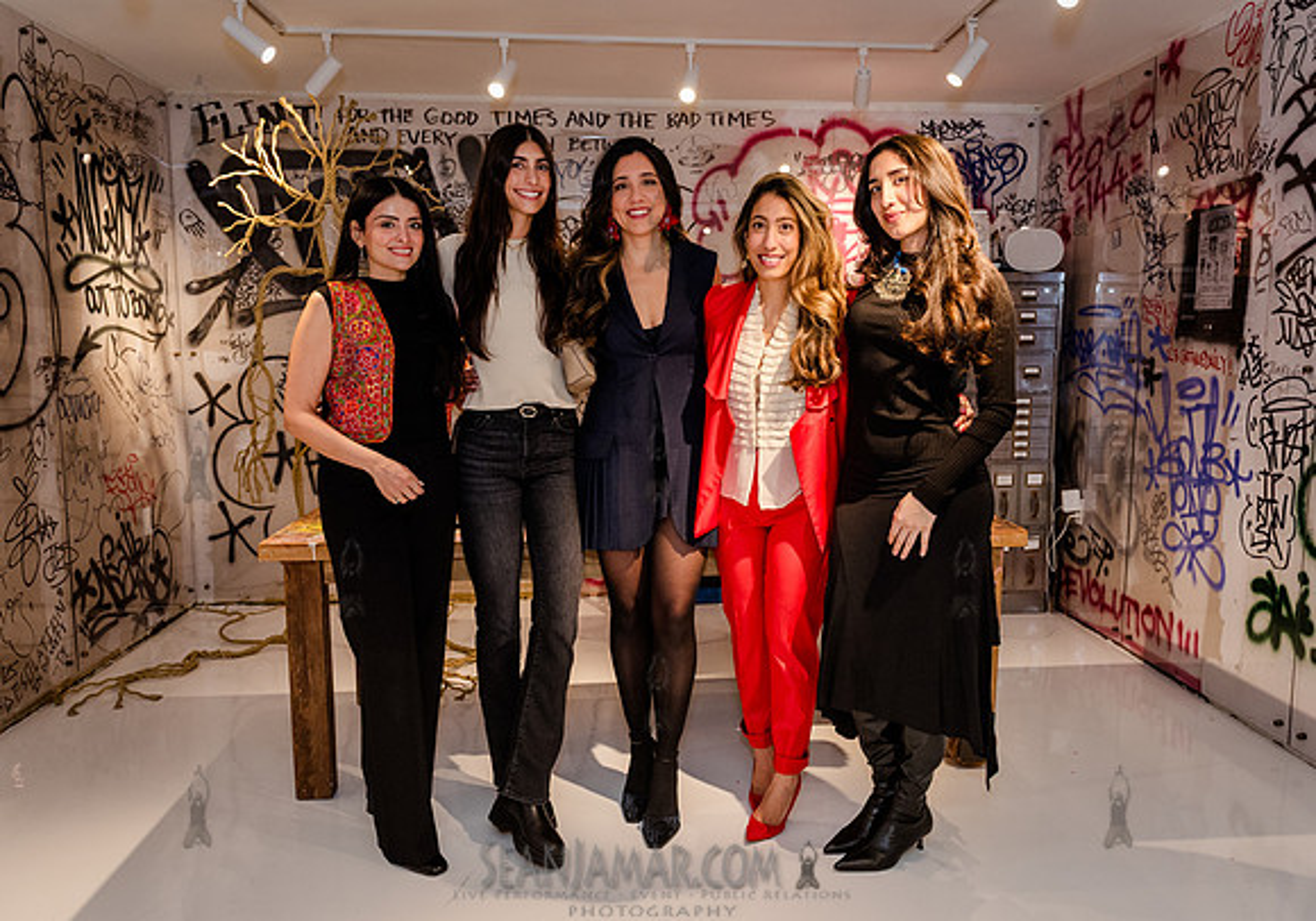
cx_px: 684
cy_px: 460
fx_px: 1006
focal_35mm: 27
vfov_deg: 49.2
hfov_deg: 66.3
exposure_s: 1/200
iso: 1600
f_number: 4
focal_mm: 24
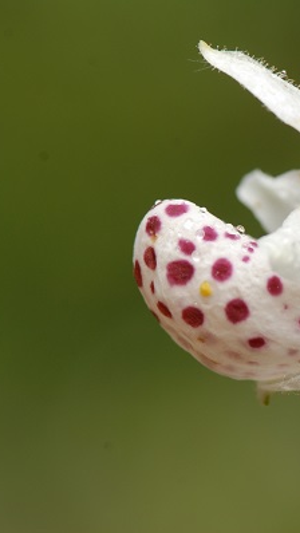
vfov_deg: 8.7
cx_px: 277
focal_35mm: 249
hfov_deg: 4.9
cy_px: 268
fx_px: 3517
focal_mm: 105
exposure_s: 1/25
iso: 200
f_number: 10
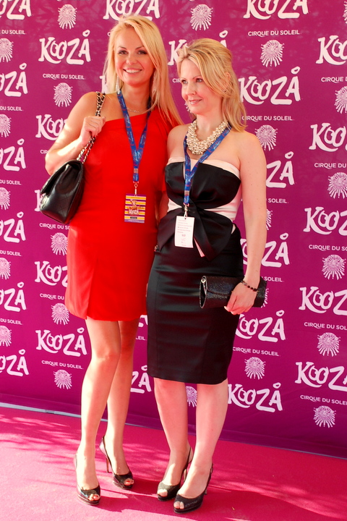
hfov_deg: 28.9
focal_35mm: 46
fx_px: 672
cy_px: 260
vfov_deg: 42.3
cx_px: 174
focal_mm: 31
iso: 320
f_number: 5.6
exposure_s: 1/125
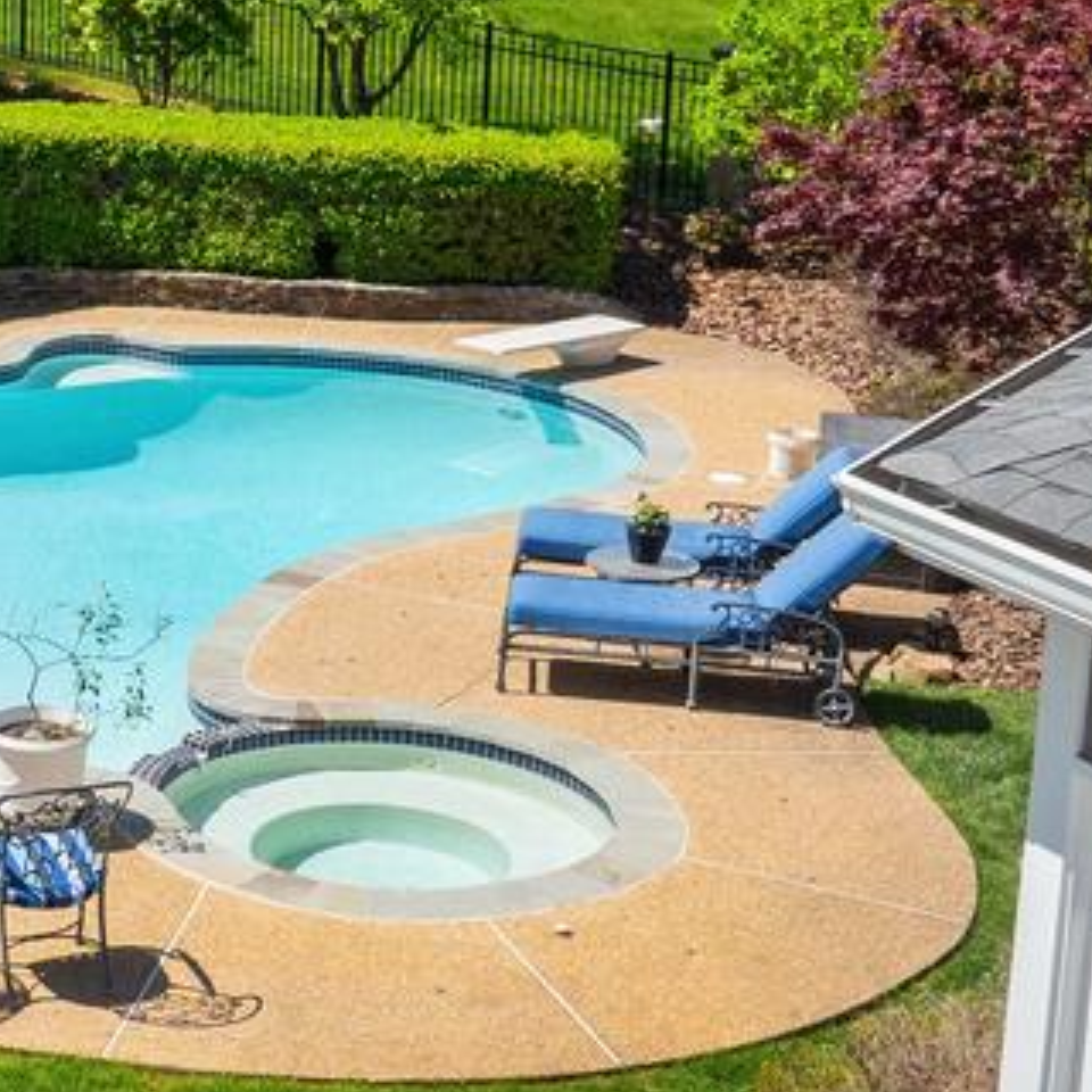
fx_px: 2820
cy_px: 435
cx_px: -58
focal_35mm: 79
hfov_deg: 21.0
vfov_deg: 21.9
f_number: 8
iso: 800
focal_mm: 19.5
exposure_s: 1/2000
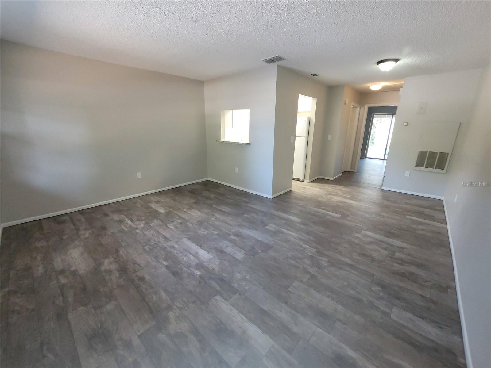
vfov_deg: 89.9
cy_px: 184
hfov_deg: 106.2
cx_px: 246
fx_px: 184
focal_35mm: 13
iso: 400
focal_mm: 2.2
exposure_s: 1/60
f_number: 2.2
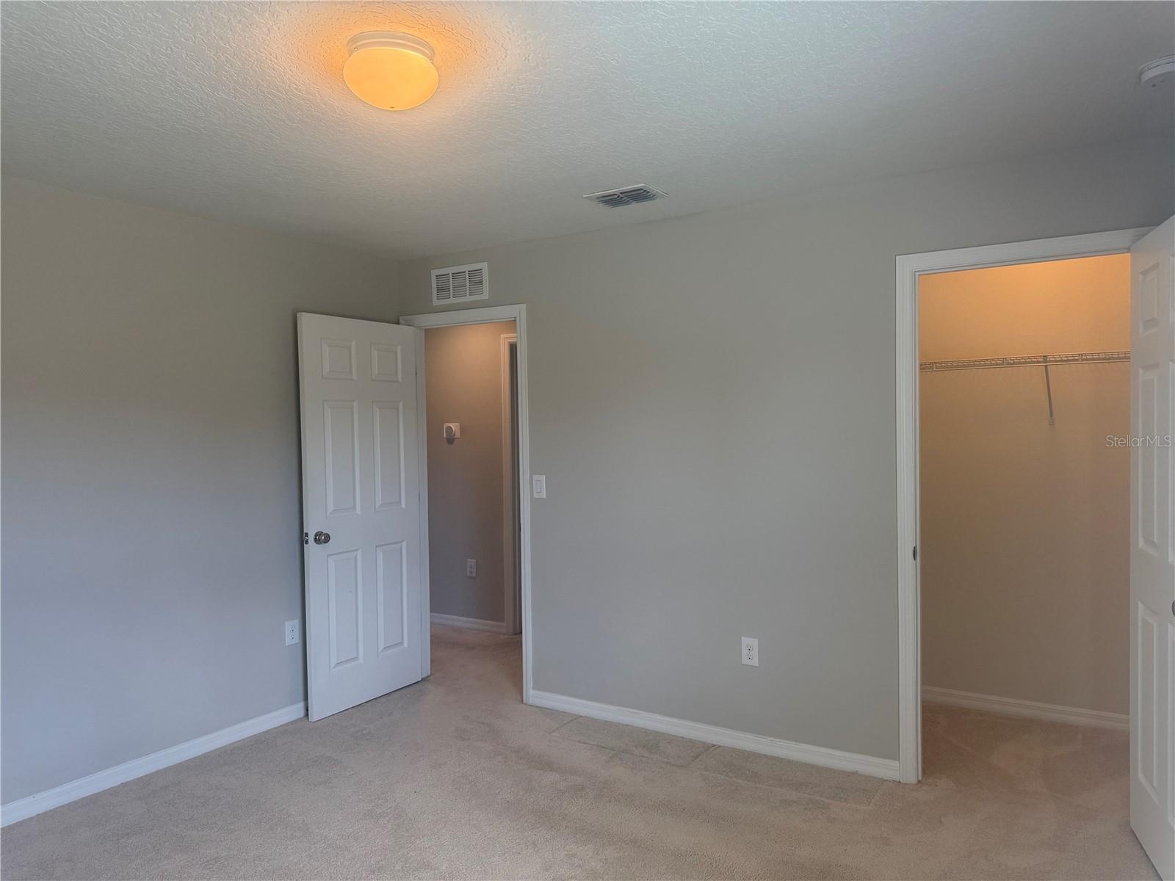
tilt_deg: -1.2
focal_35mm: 24
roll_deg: +0.8
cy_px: 440
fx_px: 815
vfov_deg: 56.8
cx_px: 588
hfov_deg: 71.6
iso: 200
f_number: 1.78
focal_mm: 6.76
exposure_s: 1/240
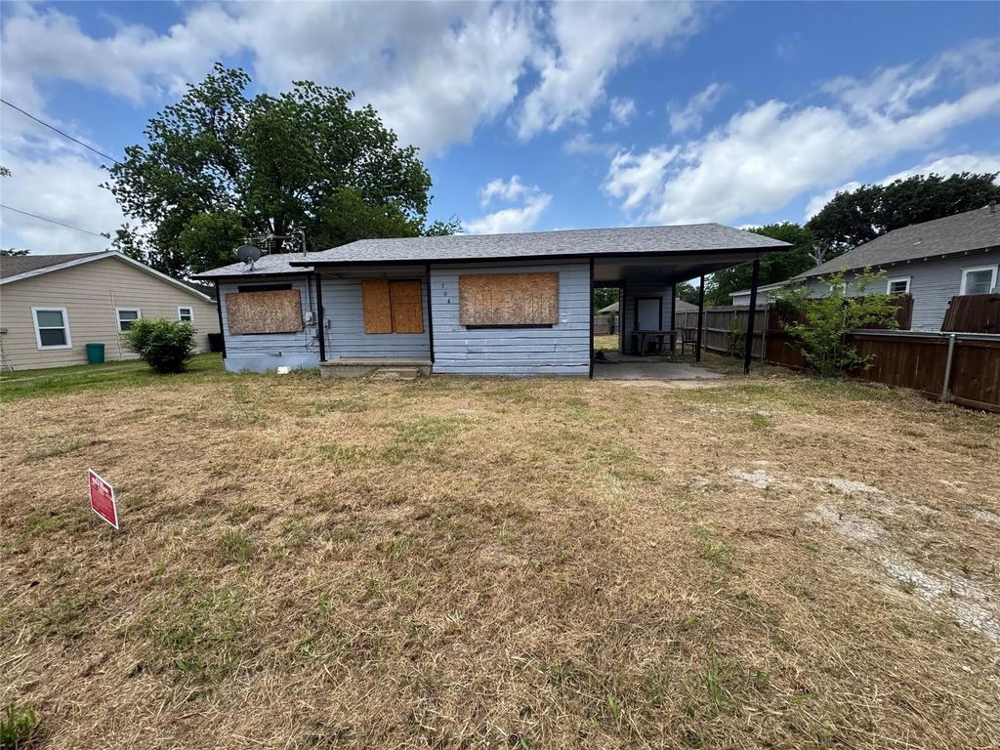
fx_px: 404
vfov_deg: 85.7
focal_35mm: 14
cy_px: 375
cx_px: 500
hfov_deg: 102.1
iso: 40
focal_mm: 2.22
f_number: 2.2
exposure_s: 1/910
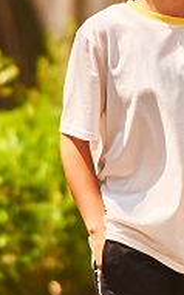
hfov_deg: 1.6
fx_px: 6433
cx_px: 464
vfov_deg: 2.6
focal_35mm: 800
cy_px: 202
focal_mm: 150
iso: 200
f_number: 2.8
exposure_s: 1/2000
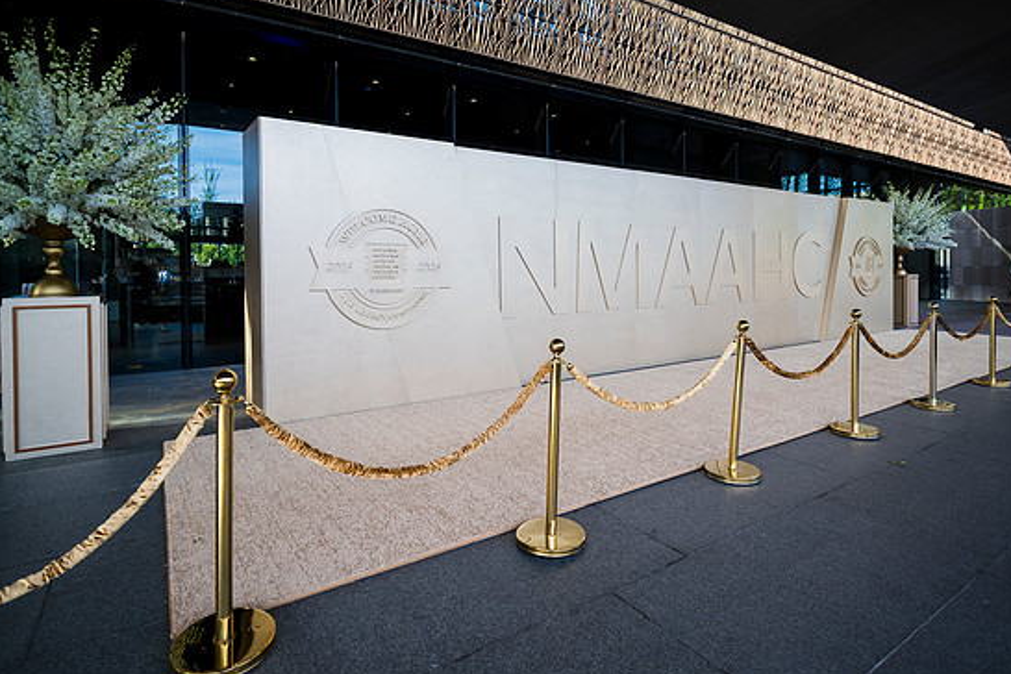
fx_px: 477
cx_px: 520
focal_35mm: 17
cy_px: 345
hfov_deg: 93.3
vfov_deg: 70.4
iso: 80
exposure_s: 1/250
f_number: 2.5
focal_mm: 16
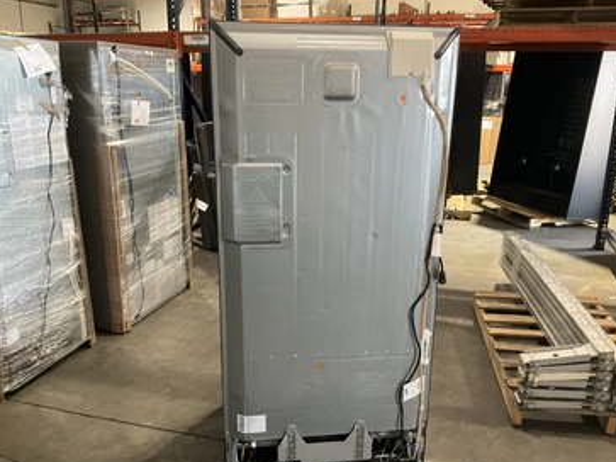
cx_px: 311
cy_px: 251
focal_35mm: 32
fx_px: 569
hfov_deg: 56.8
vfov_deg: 44.1
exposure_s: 1/49
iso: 320
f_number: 1.8
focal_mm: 3
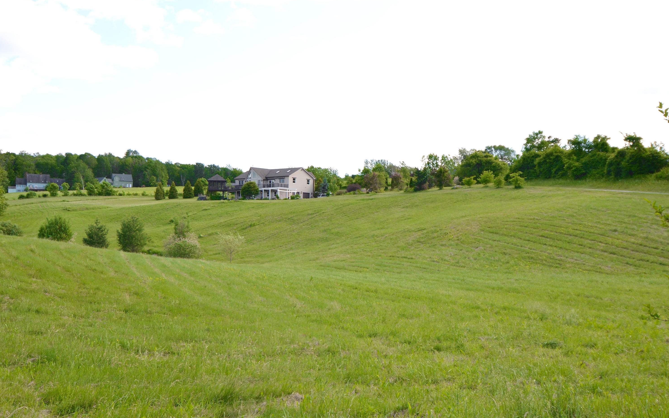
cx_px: 335
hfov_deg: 52.8
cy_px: 219
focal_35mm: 37
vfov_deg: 34.4
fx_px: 675
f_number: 5.6
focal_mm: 24
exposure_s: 1/200
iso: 100
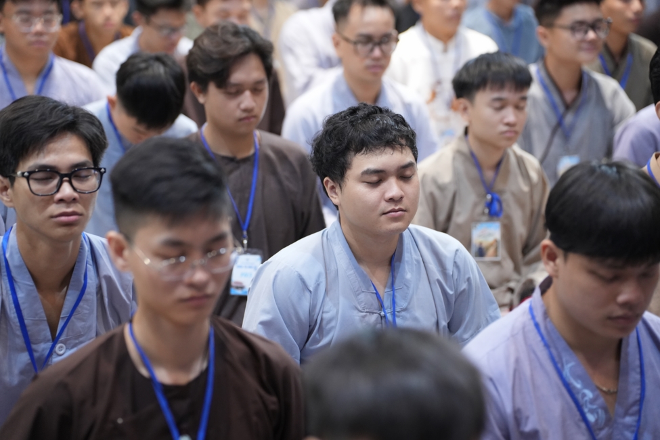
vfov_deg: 13.8
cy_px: 220
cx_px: 330
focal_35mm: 99
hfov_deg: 20.6
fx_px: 1815
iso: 4000
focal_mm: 99
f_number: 2.8
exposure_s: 1/200
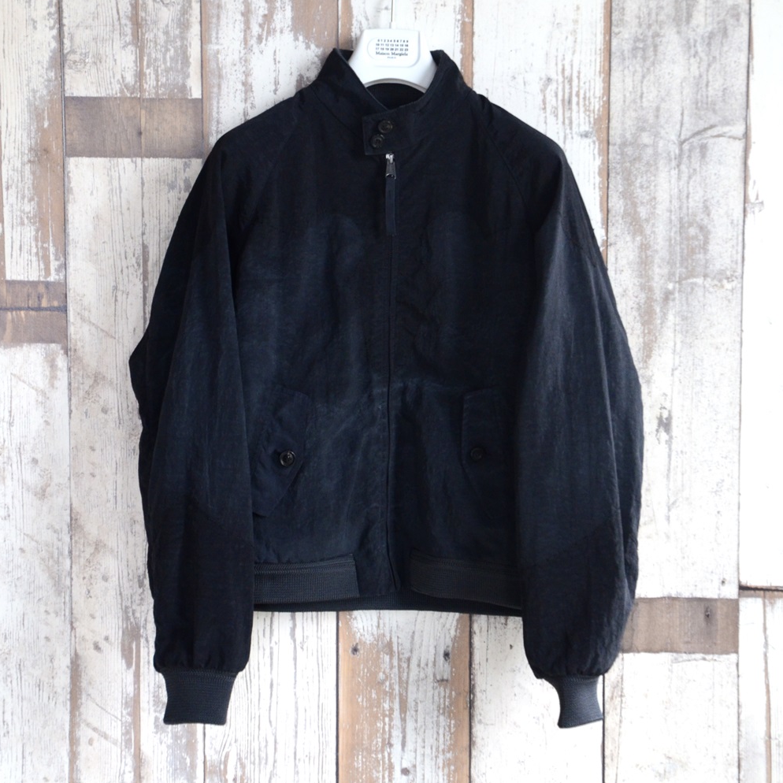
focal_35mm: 85
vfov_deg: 20.4
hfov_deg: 20.4
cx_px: 392
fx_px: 2175
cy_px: 379
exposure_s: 1/100
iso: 1250
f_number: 4.8
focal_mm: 44
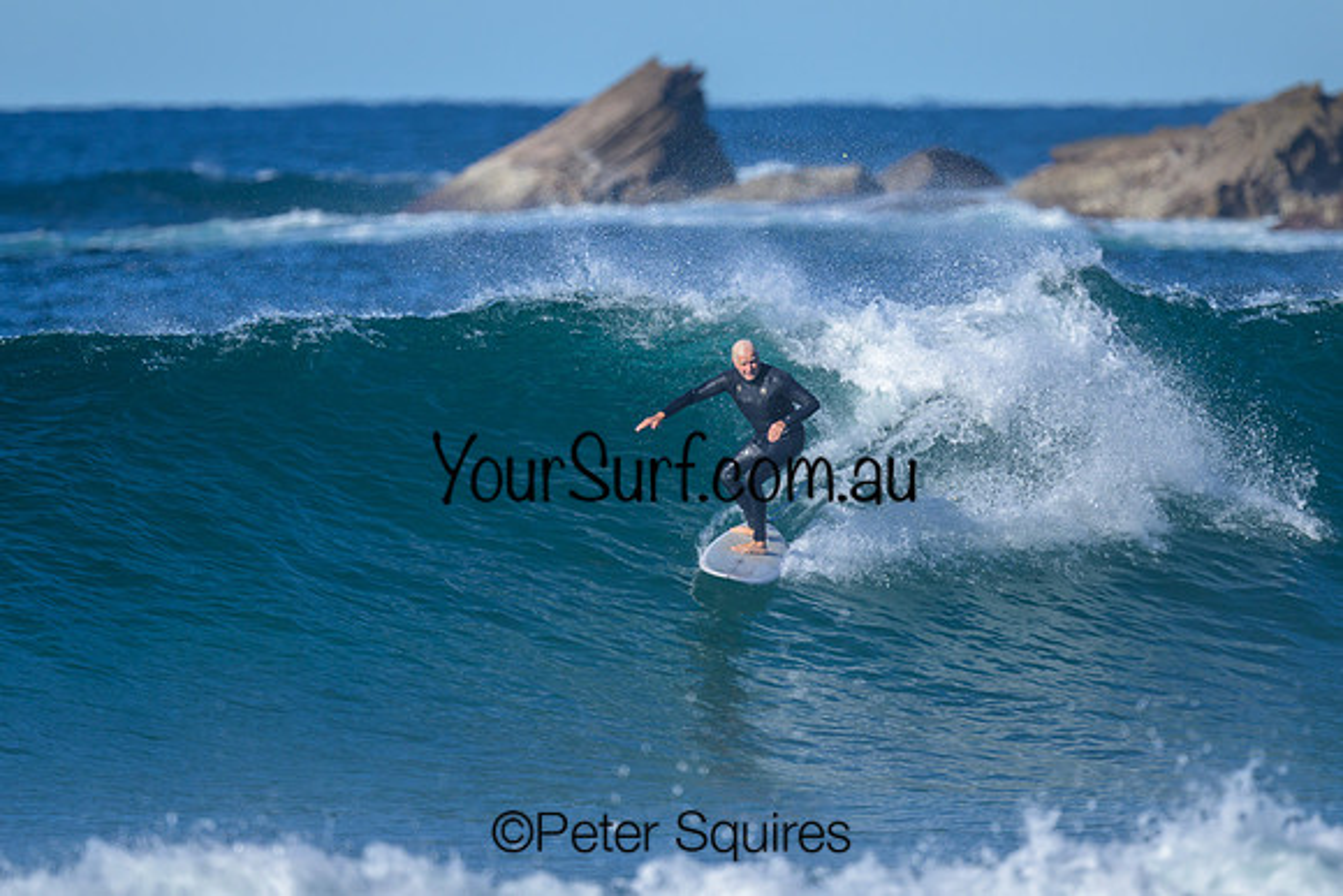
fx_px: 41042
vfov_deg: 1.3
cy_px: 467
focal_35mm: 1100
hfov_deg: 1.9
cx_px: 704
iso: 280
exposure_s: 1/2000
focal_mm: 800
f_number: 6.3
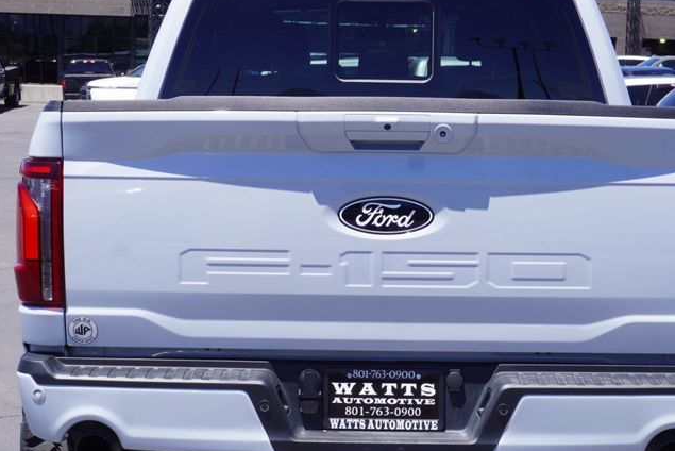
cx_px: 371
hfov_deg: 25.4
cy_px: 265
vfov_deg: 17.1
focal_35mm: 80
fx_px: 1497
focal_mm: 33
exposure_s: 1/125
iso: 100
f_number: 10
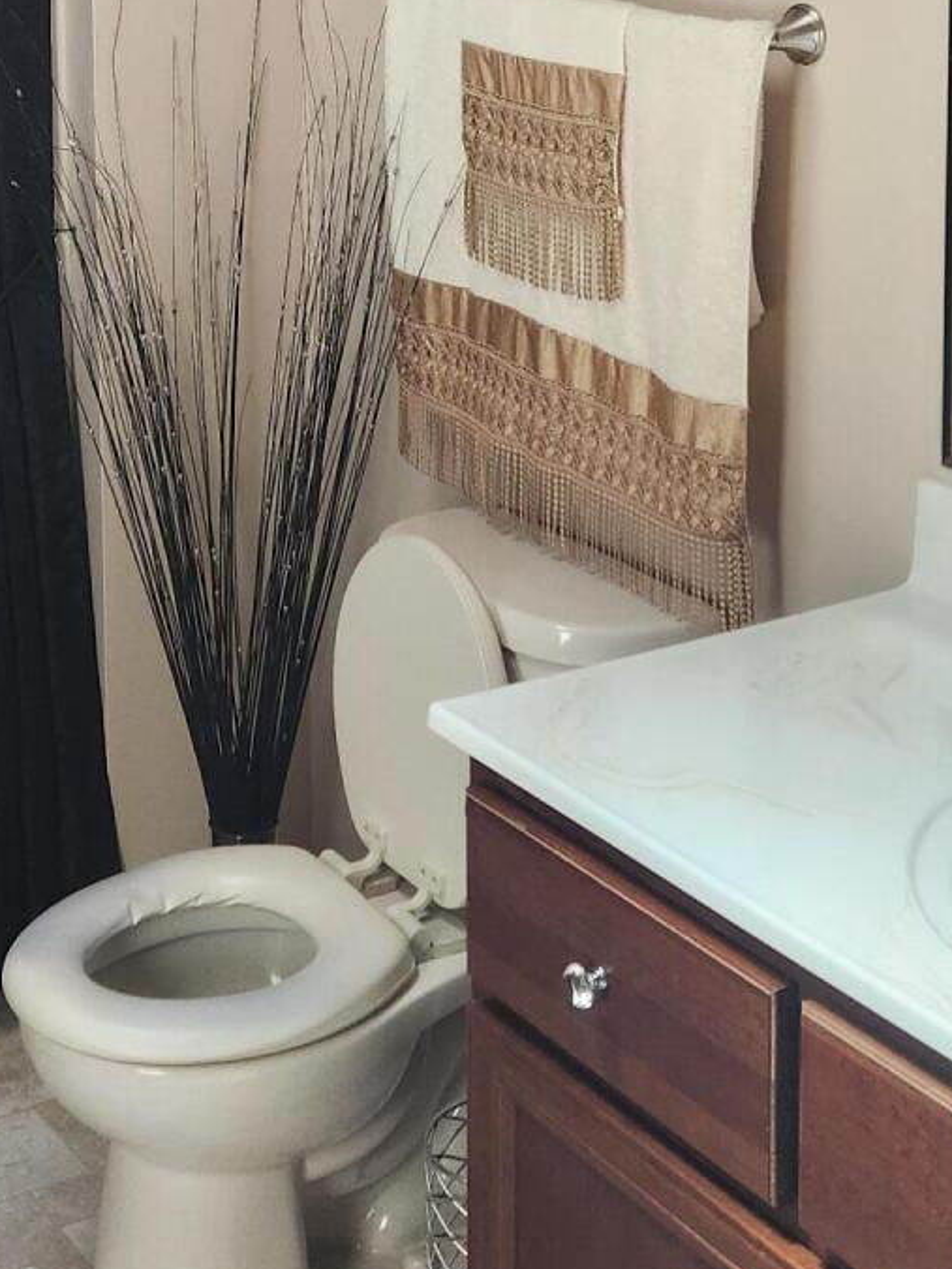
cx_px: 332
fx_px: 2493
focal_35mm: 68
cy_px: 51
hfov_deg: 21.5
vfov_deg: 27.2
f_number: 1.8
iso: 200
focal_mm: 5.4
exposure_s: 1/180
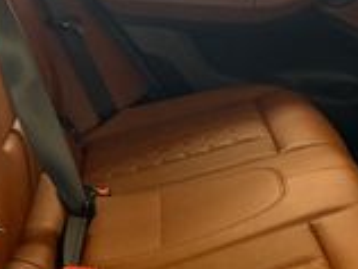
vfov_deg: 15.2
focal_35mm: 97
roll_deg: -0.5
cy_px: 38
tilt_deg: -9.4
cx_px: 292
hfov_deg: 20.0
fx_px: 1005
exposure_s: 1/120
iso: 400
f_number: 1.78
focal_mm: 6.76
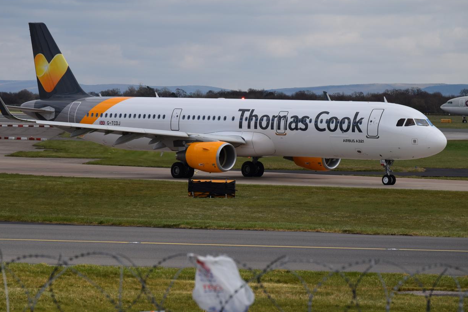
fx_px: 2542
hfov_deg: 10.5
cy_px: 151
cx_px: 229
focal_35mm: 196
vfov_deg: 7.0
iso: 200
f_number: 7.1
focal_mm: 125
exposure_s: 1/800
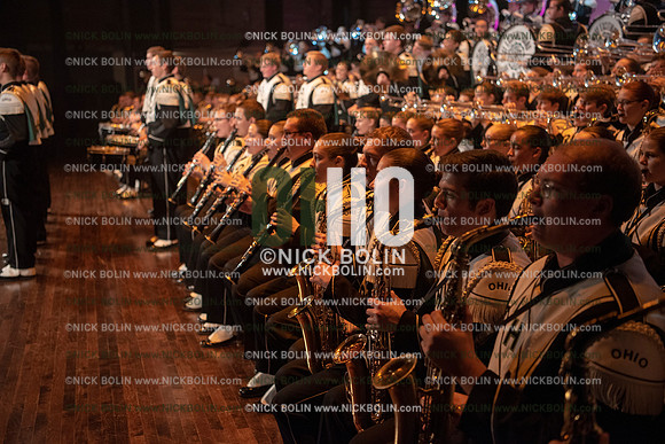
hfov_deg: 43.6
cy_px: 222
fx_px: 831
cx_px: 332
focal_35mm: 45
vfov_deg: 29.9
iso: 2000
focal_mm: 45
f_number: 2.8
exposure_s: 1/200
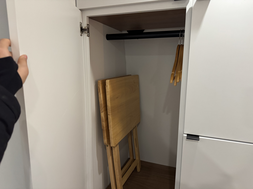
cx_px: 126
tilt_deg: -10.7
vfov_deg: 56.8
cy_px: 94
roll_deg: -1.2
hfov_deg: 71.6
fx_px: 175
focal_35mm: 24
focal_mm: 6.76
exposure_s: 1/54
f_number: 1.78
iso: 500
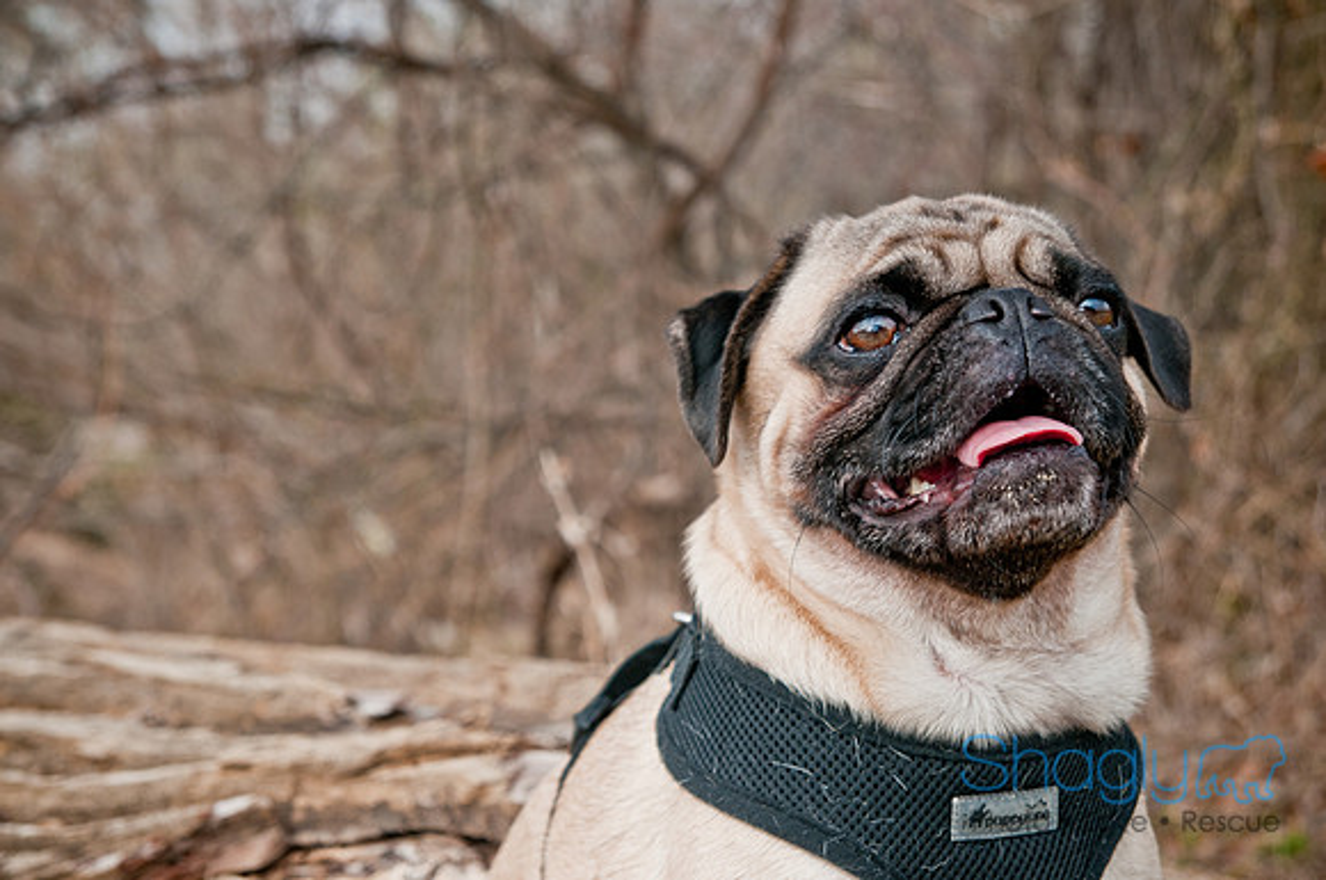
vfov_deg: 18.1
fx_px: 2759
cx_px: 663
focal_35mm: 75
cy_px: 440
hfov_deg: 27.0
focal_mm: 50
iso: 200
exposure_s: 1/250
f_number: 5
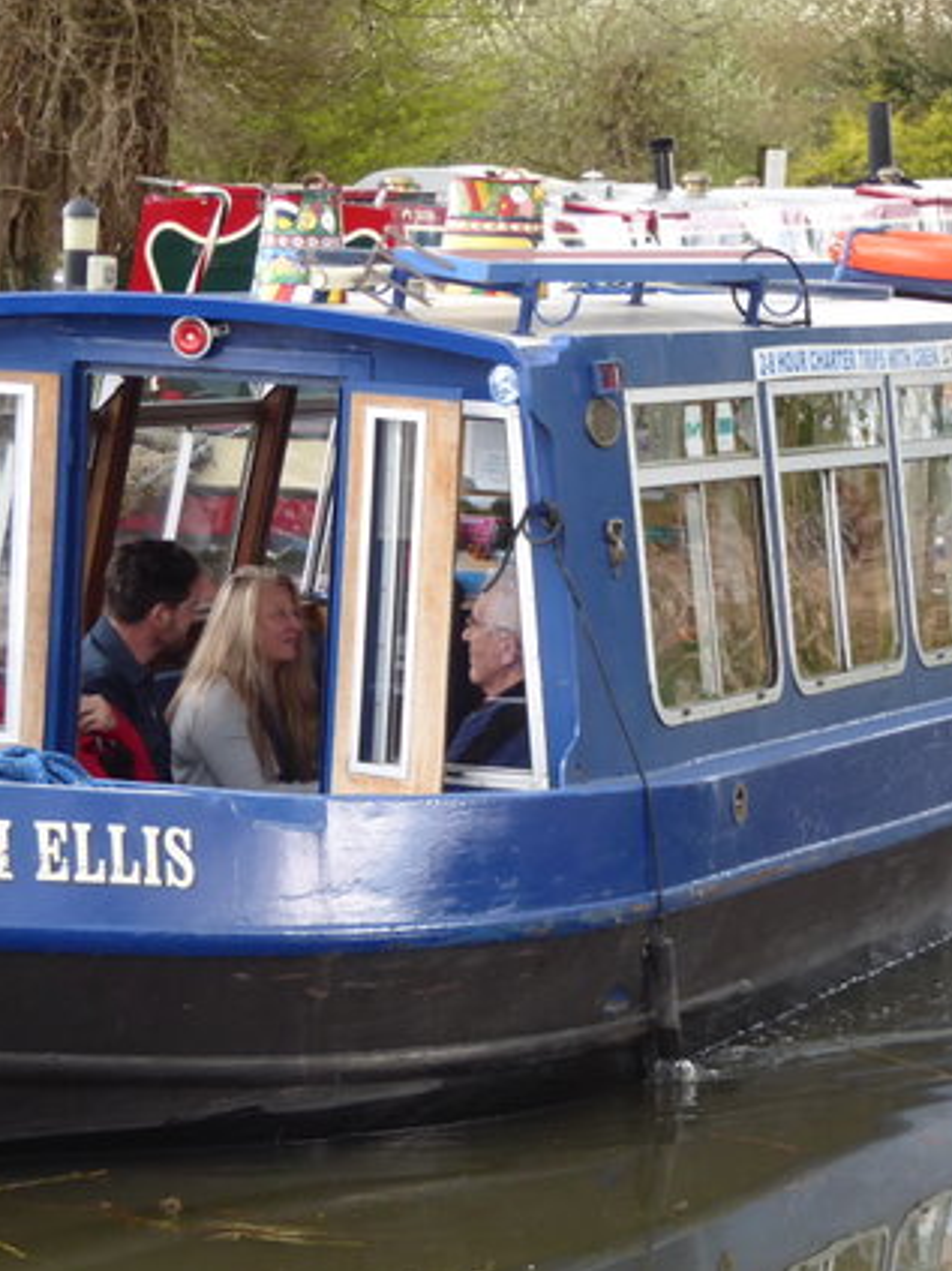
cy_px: 554
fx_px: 5980
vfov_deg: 12.1
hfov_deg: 9.1
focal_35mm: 163
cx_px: 438
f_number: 5.1
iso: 320
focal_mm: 19
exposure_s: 1/60
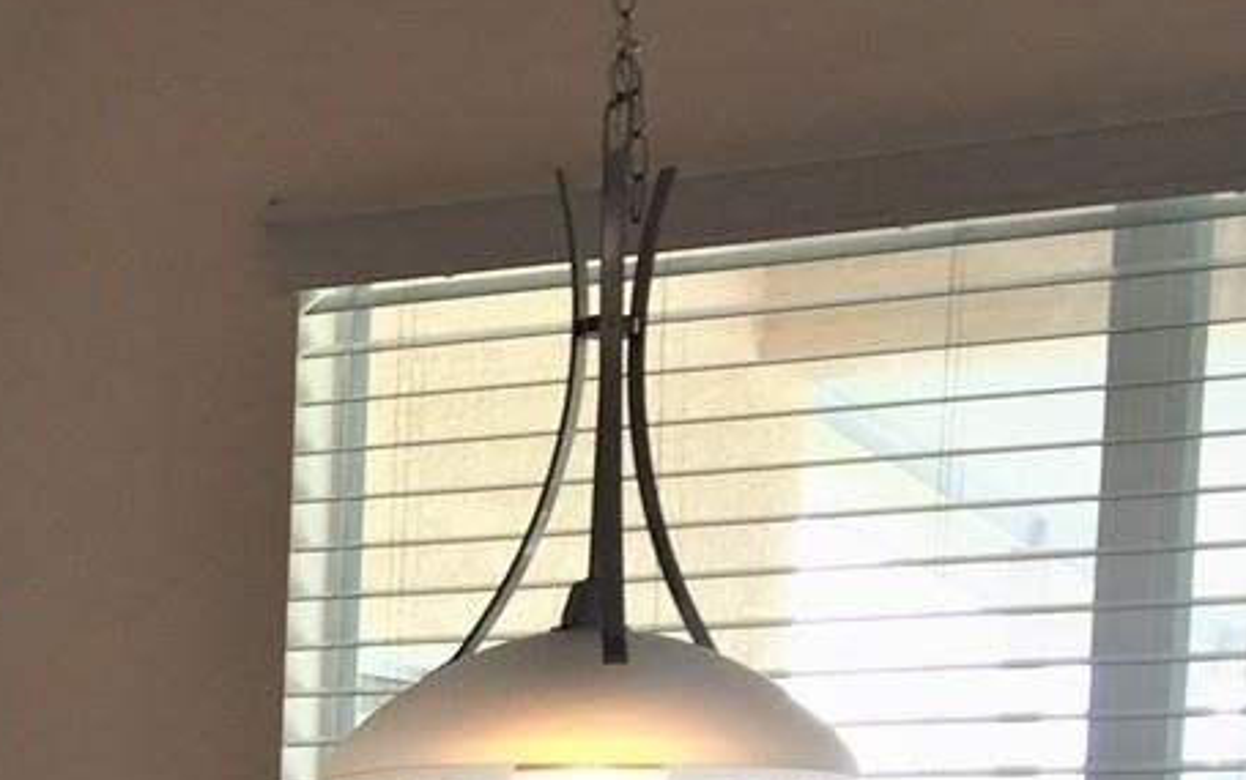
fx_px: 3670
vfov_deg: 11.3
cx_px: -173
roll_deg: -2.6
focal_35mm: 108
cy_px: 1388
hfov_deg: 18.4
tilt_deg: -7.8
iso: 32
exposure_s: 1/60
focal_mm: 4.15
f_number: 2.2
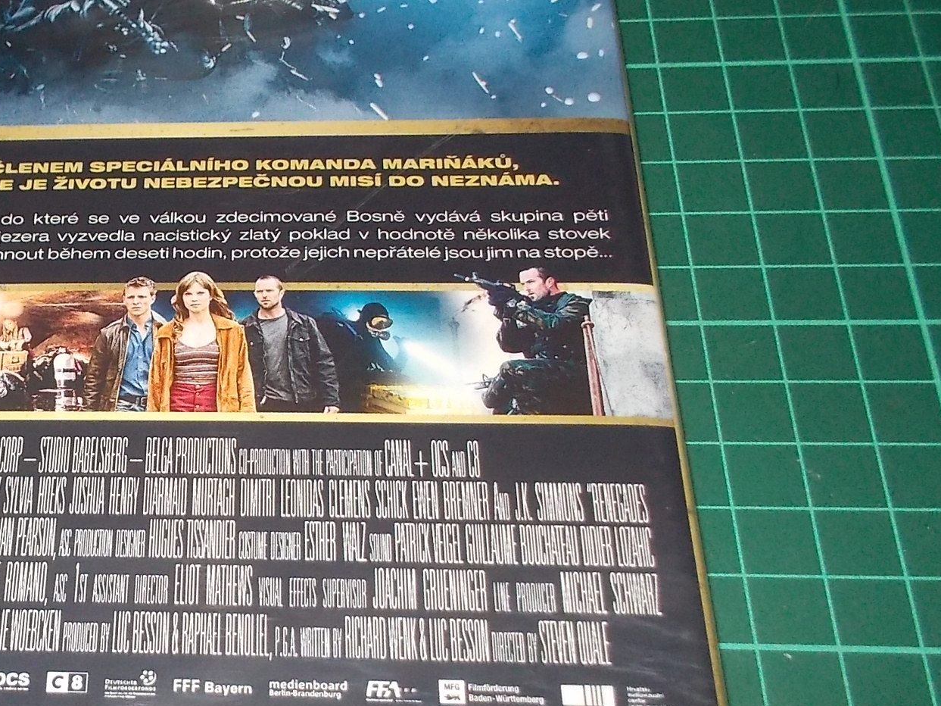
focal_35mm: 53
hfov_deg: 34.5
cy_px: 427
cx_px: 122
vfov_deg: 27.5
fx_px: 1441
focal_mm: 4.1
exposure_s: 1/30
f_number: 3.3
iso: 200
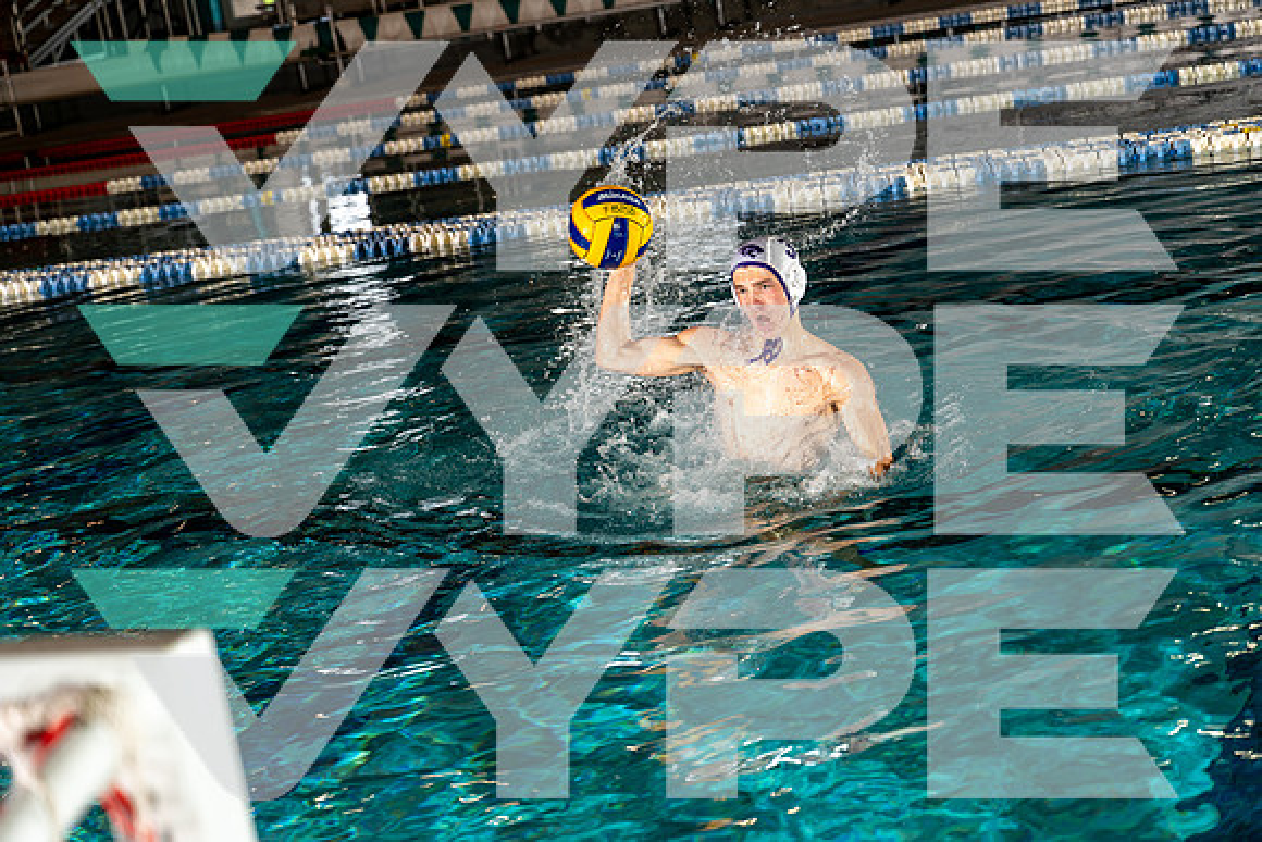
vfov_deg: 19.5
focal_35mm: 70
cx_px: 631
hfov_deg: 28.8
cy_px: 421
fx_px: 2454
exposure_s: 1/250
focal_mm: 70
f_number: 4
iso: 100
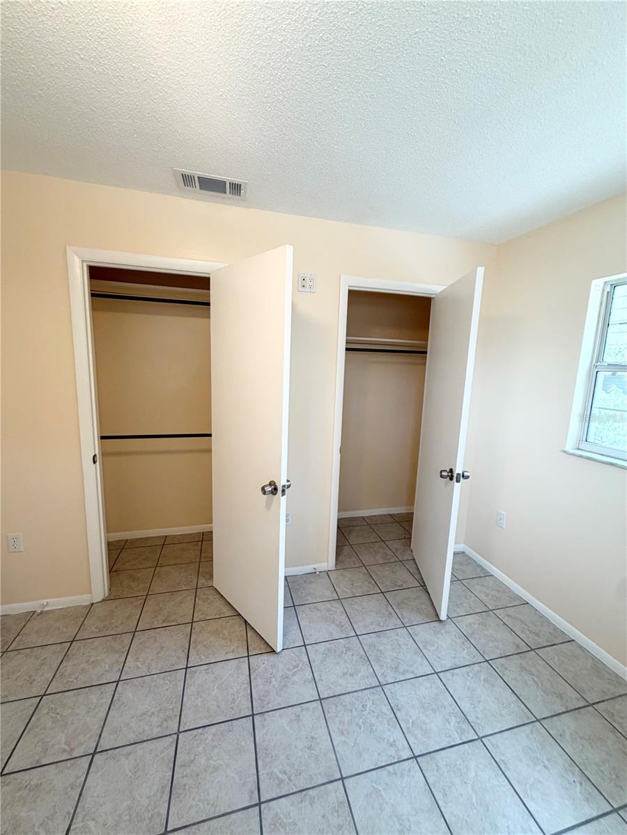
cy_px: 418
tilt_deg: -7.8
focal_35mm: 14
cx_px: 314
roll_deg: -2.0
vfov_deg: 102.1
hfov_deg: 85.7
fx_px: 338
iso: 160
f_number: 2.2
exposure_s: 1/120
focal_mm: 2.22
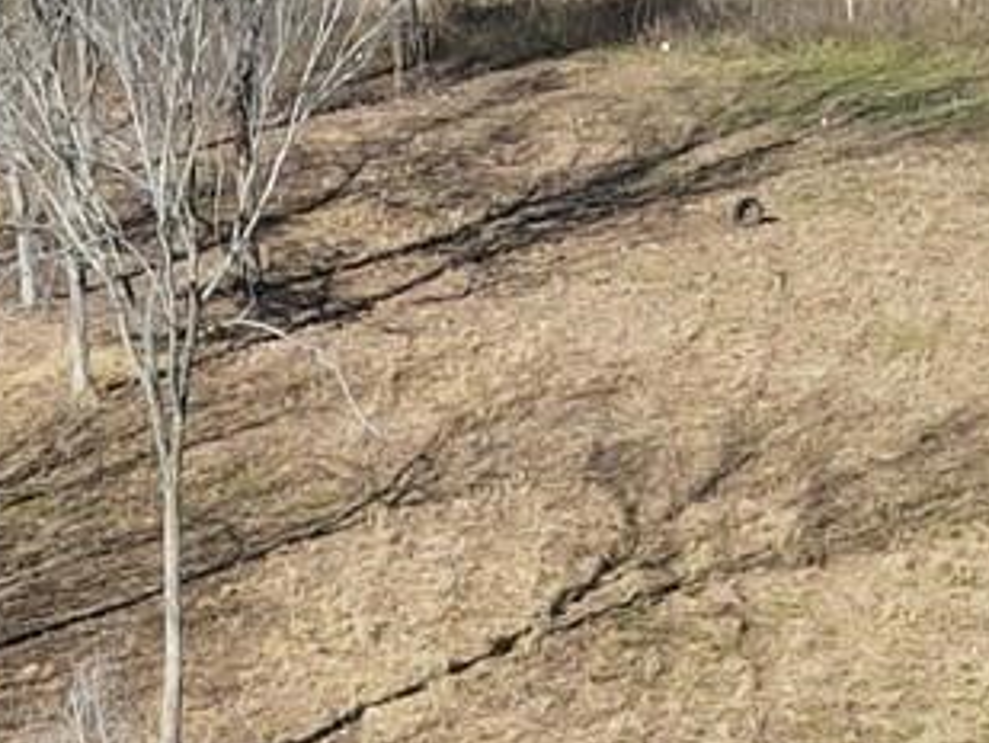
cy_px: 1374
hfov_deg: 12.4
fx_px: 4544
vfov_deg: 8.9
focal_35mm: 159
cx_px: 259
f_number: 2.8
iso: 100
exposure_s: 1/400
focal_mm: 4.5
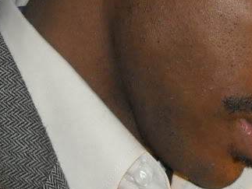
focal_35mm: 266
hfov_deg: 7.4
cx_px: 233
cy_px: -44
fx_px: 1939
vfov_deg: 5.6
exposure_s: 1/125
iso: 200
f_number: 4.1
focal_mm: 13.73
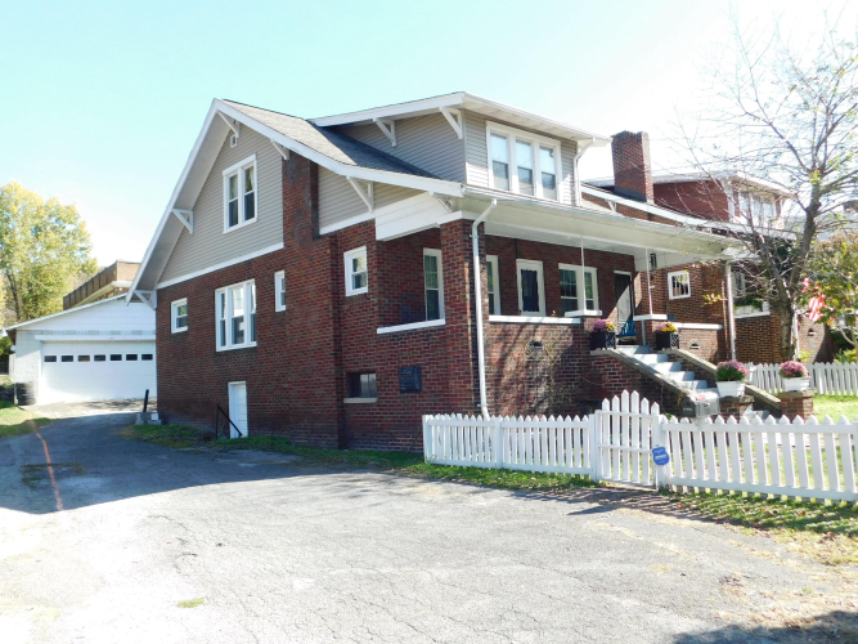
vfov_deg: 46.8
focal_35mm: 30
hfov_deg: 60.0
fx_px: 743
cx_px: 429
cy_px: 322
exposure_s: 1/320
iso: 125
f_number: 3.2
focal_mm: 5.3
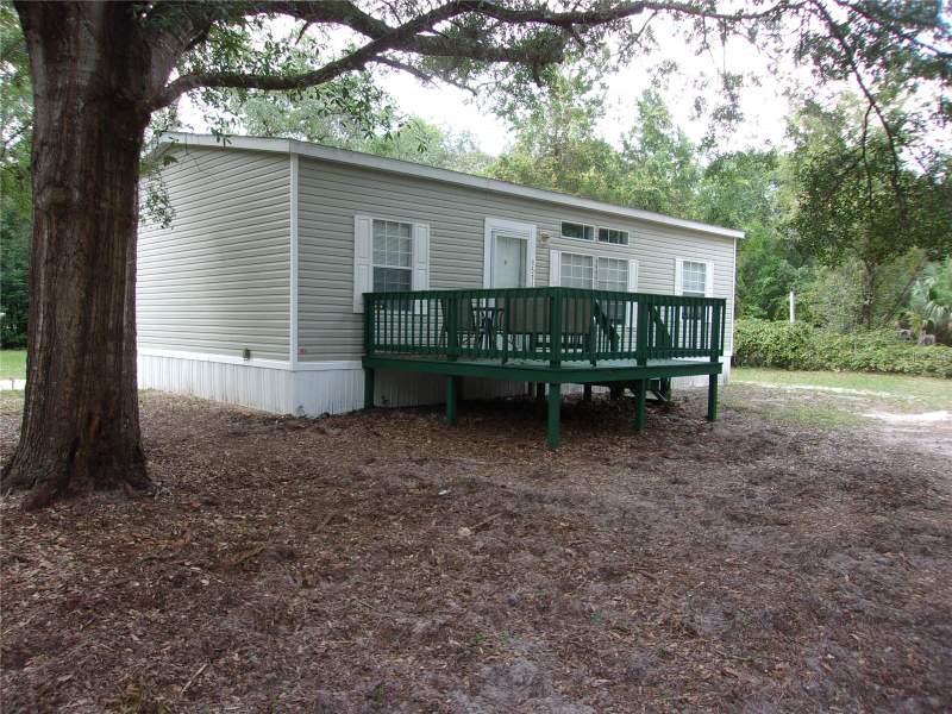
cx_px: 476
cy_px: 357
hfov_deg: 65.3
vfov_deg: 51.4
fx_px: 743
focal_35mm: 27
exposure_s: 1/120
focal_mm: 4.9
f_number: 3
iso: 80
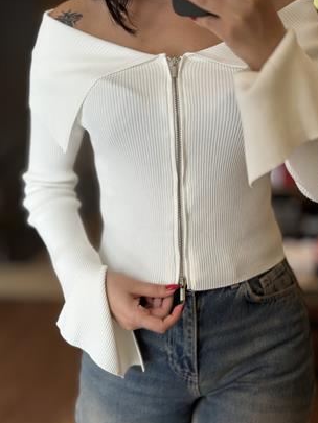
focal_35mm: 49
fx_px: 600
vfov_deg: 38.9
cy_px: 212
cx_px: 161
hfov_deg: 29.7
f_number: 1.78
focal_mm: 6.86
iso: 80
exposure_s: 1/452
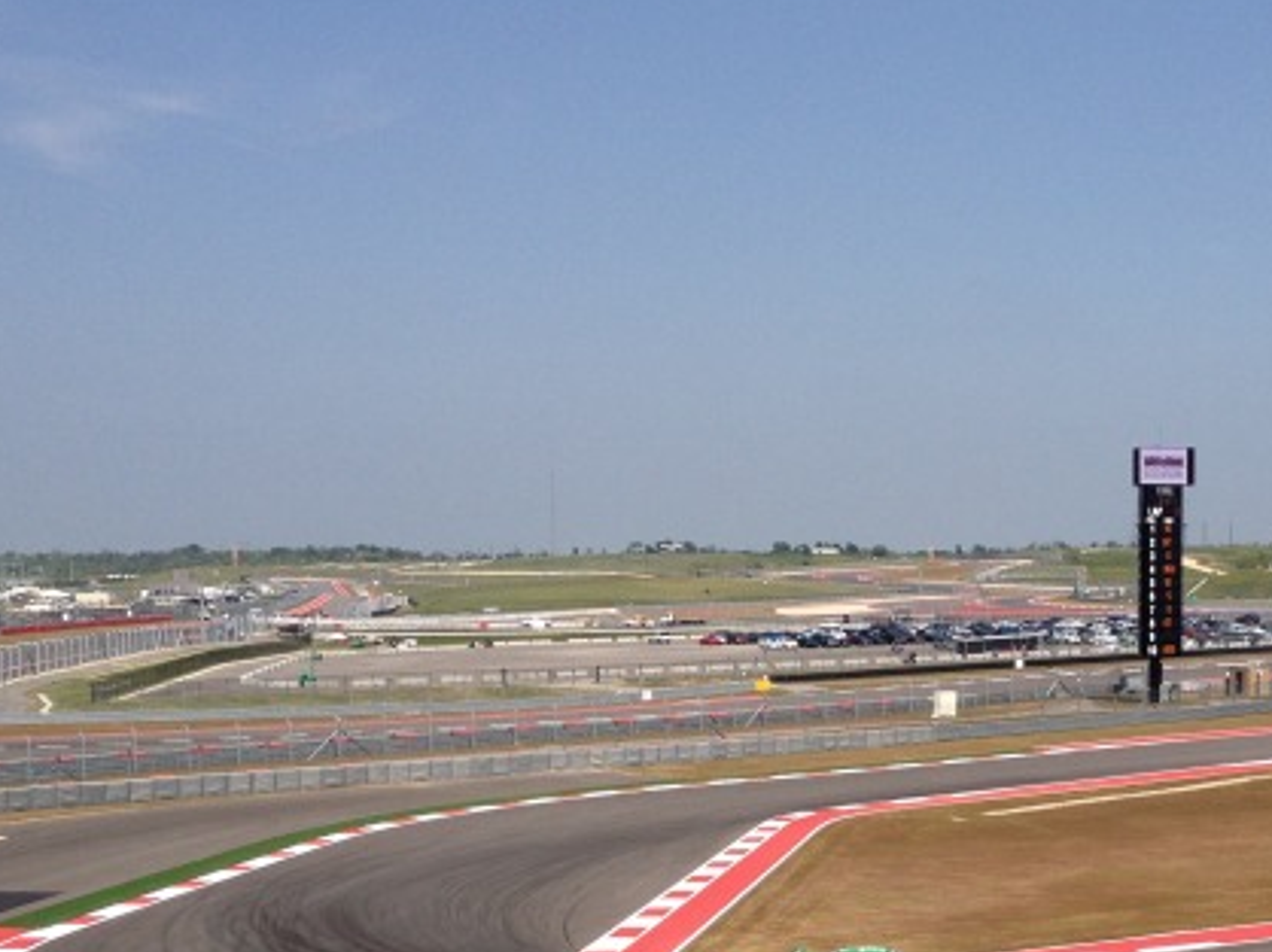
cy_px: 748
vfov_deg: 21.7
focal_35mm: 67
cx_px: 1001
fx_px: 2461
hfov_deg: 28.4
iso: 50
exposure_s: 1/2208
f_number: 2.4
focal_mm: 4.28
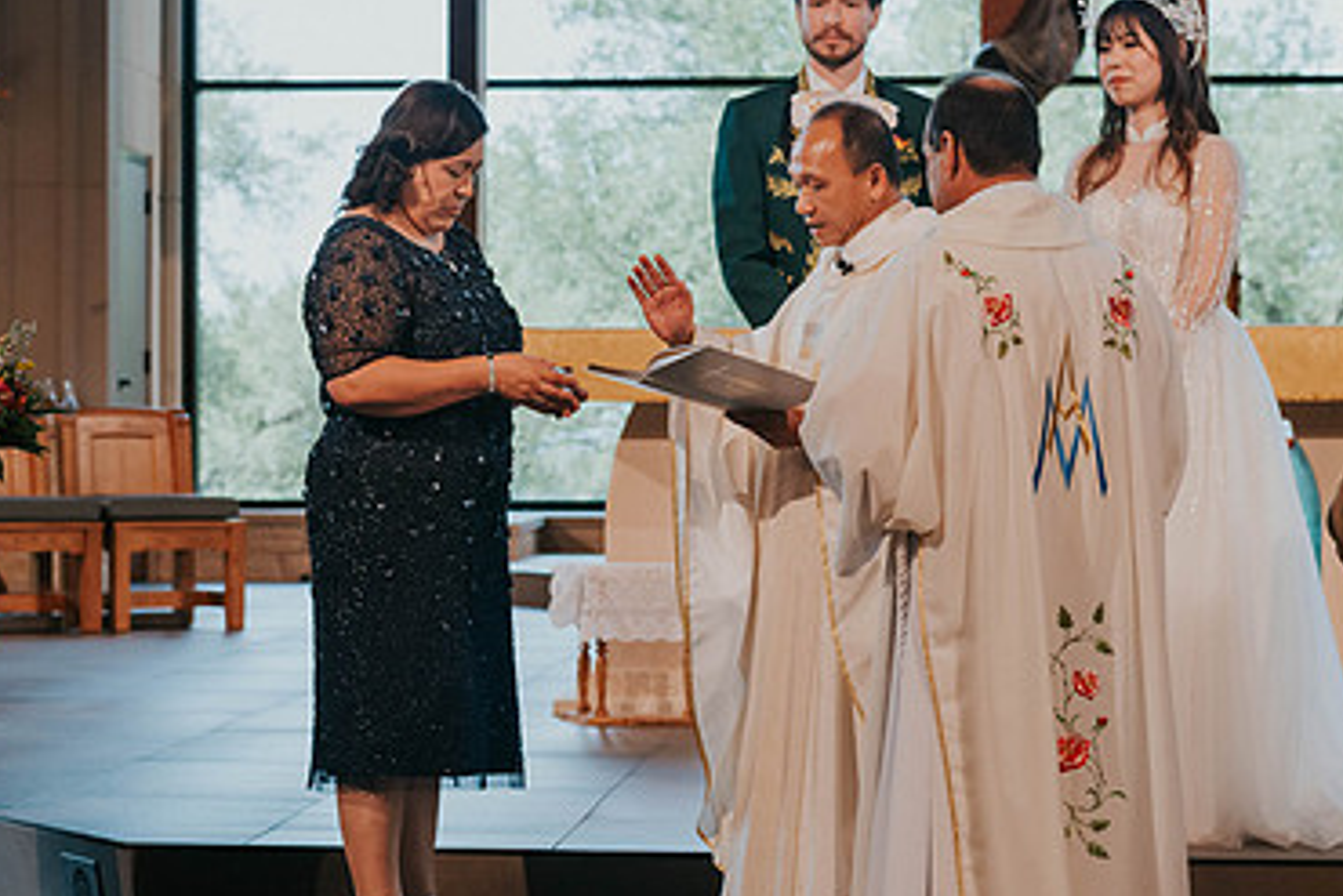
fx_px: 5113
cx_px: 421
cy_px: 397
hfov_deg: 14.9
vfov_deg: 10.0
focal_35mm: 137
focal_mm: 85
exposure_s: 1/200
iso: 800
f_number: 5.6
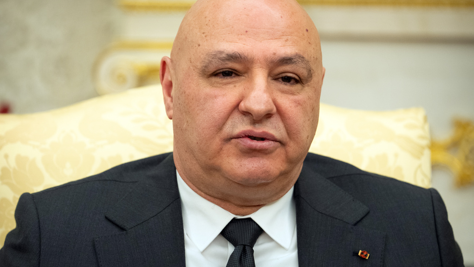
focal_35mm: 315
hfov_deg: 6.9
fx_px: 3959
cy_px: 127
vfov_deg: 3.9
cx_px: 237
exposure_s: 1/500
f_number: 2.8
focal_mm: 200
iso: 3200
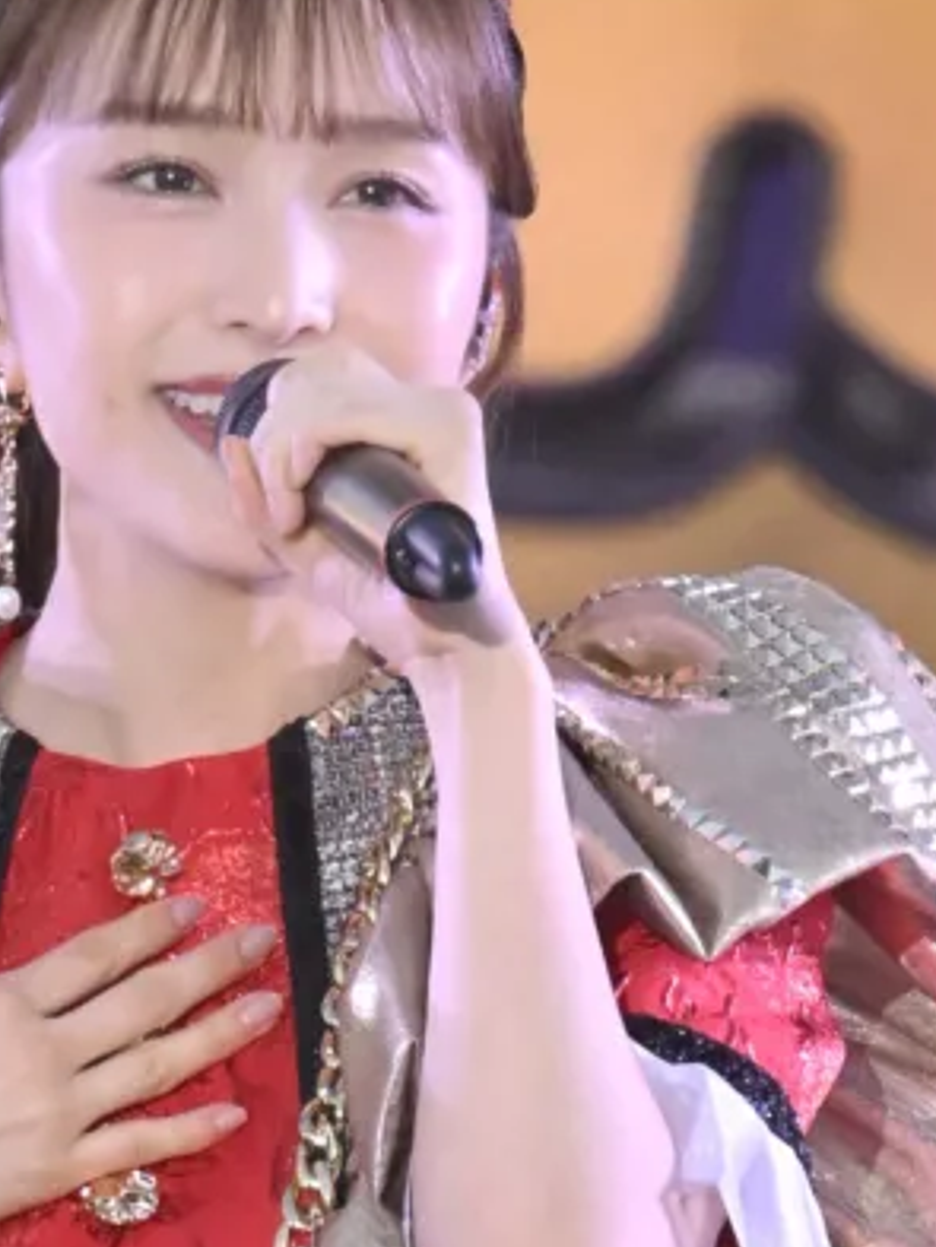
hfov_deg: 0.6
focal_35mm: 2641
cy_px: 1287
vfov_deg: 0.8
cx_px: -159
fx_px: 95164
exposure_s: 1/1250
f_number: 5.6
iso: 3200
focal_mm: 400
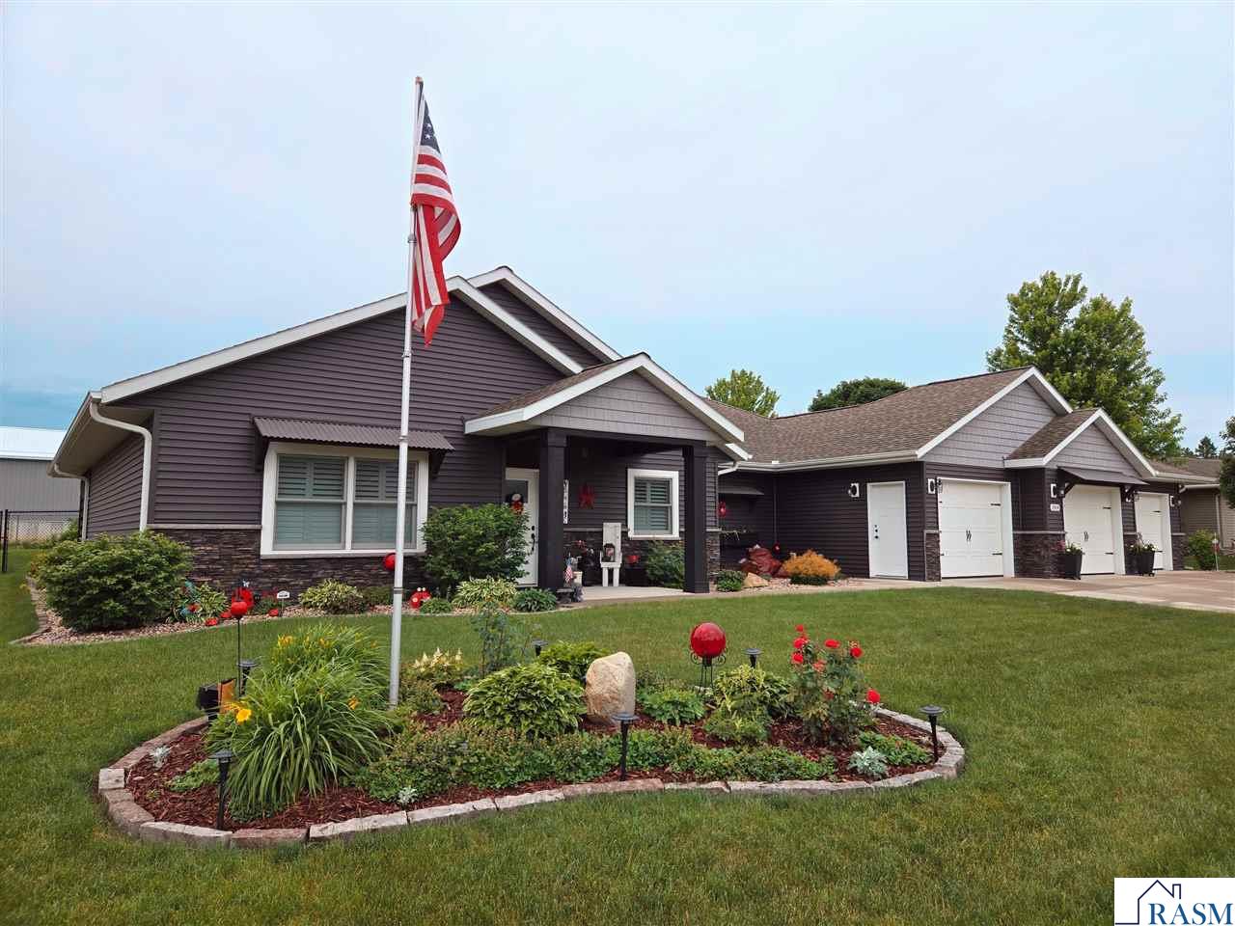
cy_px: 463
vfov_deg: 58.9
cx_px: 618
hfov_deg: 73.9
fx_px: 821
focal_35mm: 23
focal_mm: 5.4
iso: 25
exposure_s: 1/1202
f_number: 1.8
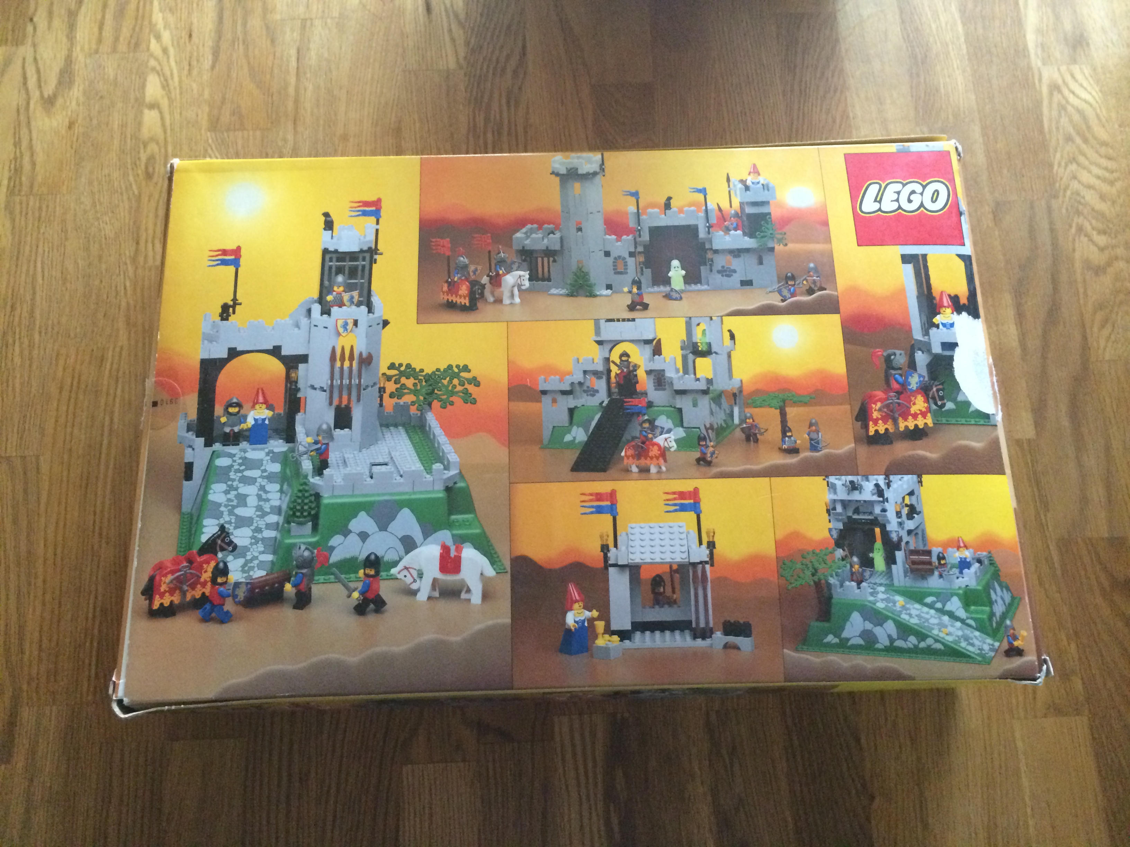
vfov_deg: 46.8
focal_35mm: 30
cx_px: 565
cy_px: 424
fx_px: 979
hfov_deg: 60.0
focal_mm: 4.12
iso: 320
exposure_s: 1/30
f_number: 2.2
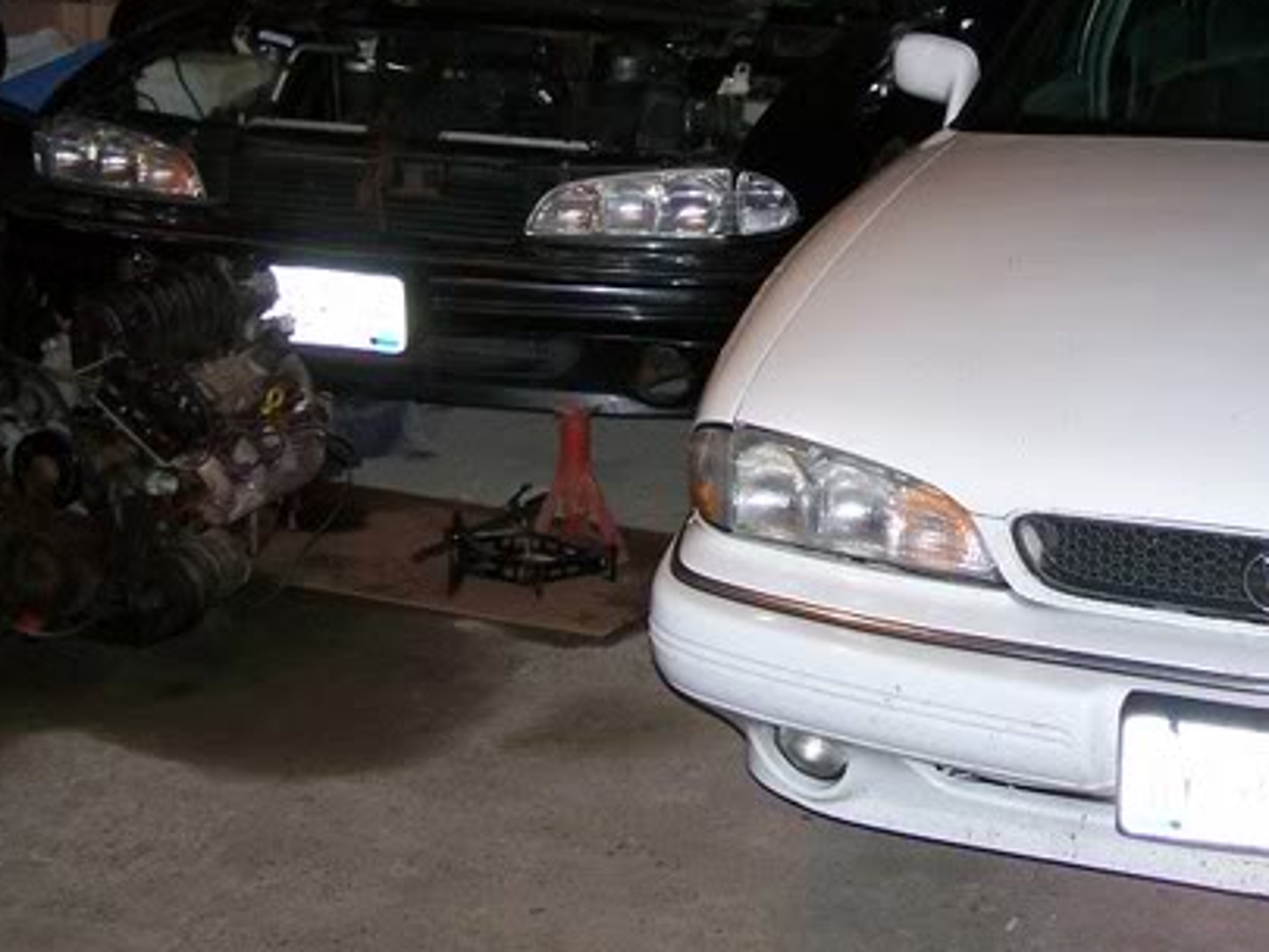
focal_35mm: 75
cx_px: 855
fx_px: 2750
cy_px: 169
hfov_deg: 25.8
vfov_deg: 19.4
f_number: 2.8
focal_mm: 6.3
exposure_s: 1/60
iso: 200
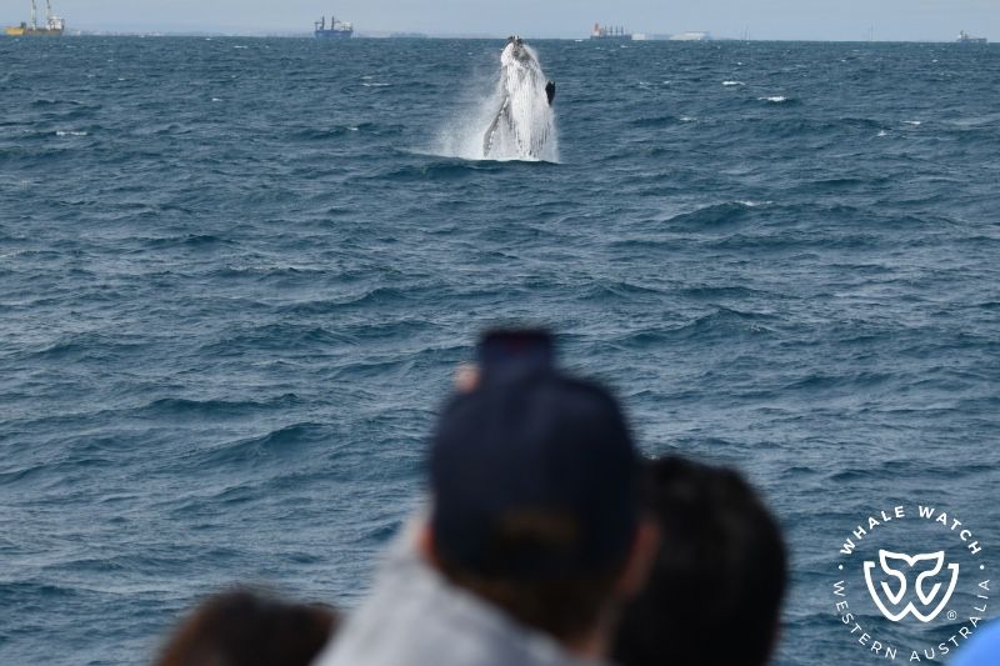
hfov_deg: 19.5
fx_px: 2916
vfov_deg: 13.0
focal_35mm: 105
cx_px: 500
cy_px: 333
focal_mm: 105
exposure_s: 1/8000
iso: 640
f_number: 5
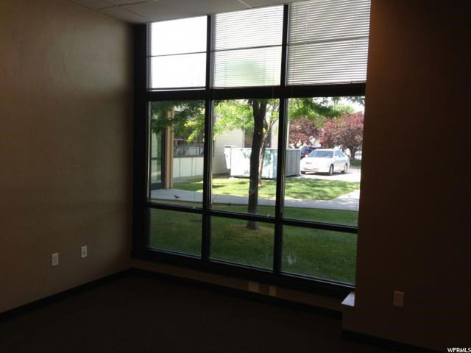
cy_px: 176
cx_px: 236
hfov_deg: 55.4
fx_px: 449
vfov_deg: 42.9
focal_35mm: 33
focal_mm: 4.13
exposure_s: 1/60
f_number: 2.4
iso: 50
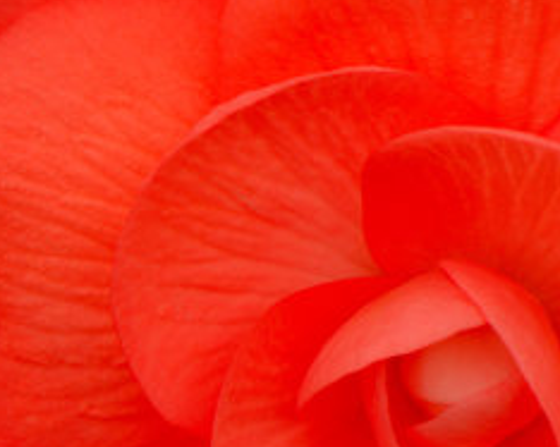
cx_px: 471
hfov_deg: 6.2
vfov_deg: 4.9
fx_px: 5173
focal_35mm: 312
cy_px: 391
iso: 250
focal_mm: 85
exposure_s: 1/125
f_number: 5.6
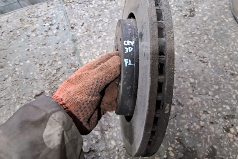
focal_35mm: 28
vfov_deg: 46.3
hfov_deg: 65.5
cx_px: 119
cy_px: 69
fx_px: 185
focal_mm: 3.98
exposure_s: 1/25
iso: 640
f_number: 1.8
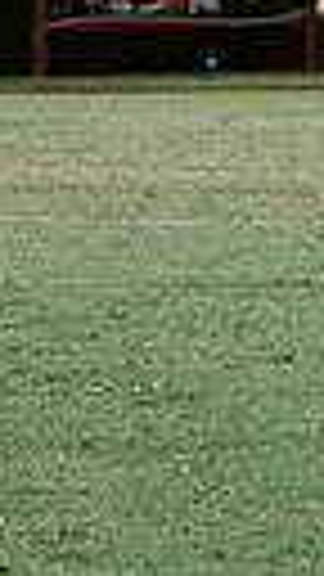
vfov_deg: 5.1
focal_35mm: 426
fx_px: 6506
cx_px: 1282
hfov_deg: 2.8
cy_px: 56
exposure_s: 1/200
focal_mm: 90
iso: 2000
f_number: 4
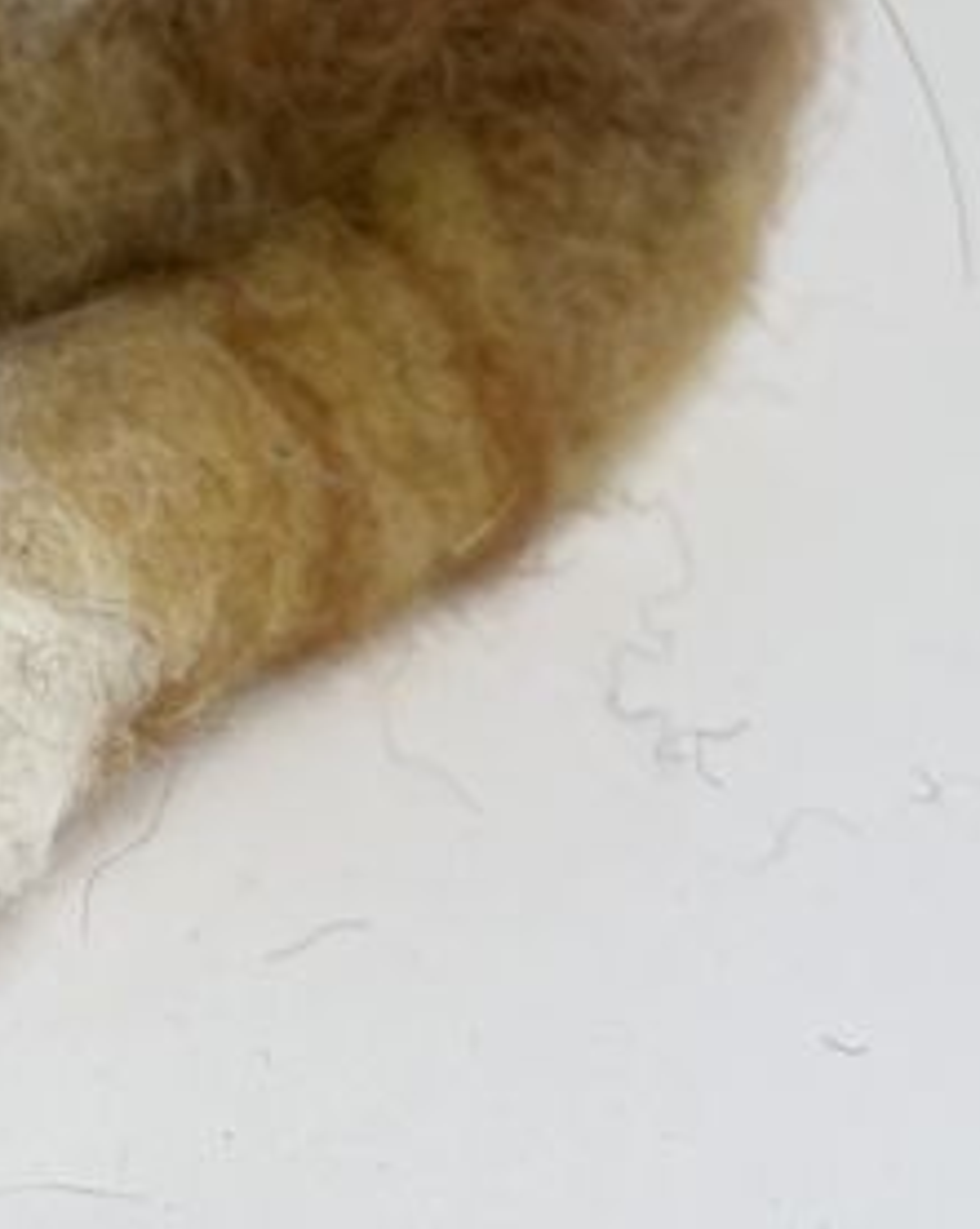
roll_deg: +3.6
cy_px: -435
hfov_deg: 16.8
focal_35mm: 88
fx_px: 3196
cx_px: -120
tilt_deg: -19.9
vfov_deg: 19.7
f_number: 1.6
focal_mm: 5.1
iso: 32
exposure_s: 1/395
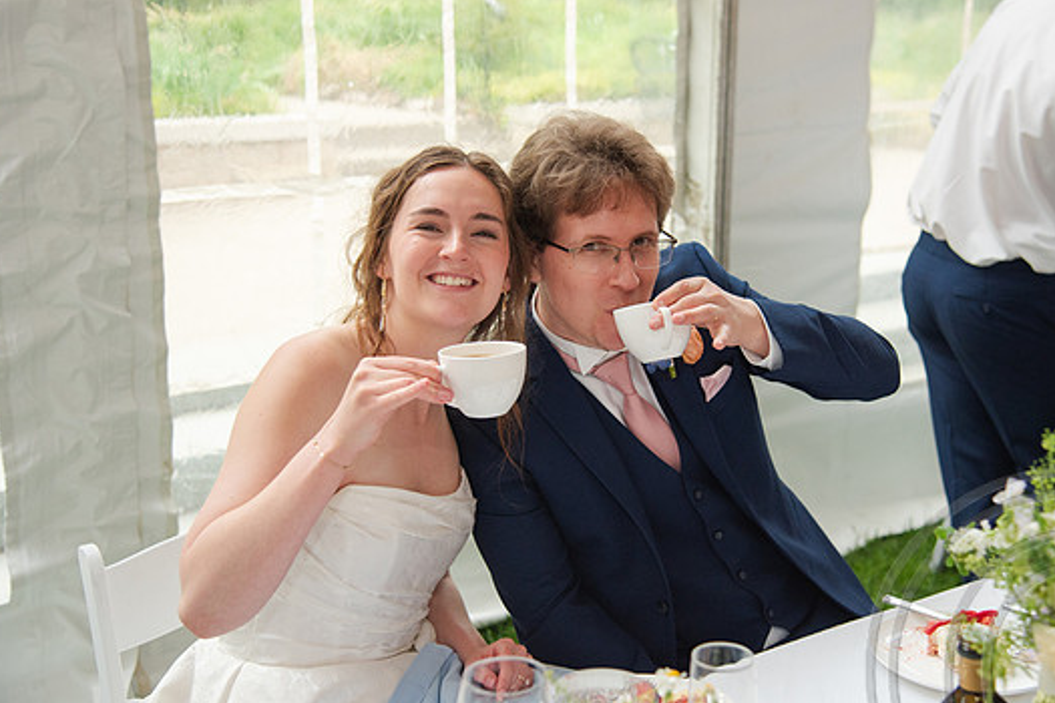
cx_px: 553
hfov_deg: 37.5
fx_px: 1553
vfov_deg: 25.5
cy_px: 320
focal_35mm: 53
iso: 1000
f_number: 4
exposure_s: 1/200
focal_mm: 48
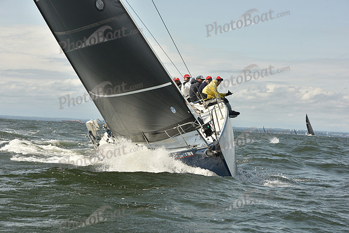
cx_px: 174
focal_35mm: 92
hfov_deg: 22.1
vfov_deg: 14.9
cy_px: 116
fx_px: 892
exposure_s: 1/800
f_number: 9
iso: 250
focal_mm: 92
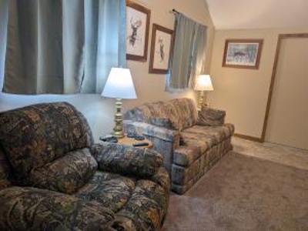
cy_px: 116
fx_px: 214
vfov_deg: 56.8
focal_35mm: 24
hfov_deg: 71.6
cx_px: 154
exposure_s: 1/60
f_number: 1.68
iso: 102
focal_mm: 6.9
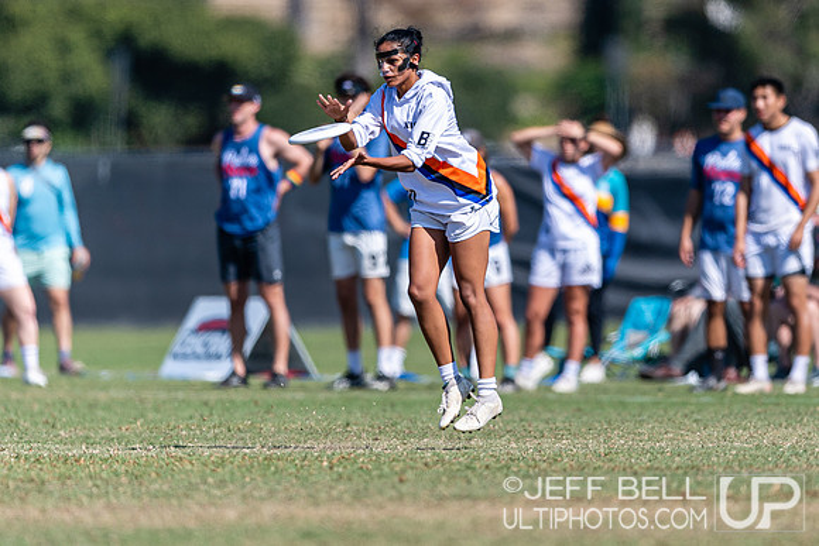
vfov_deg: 2.1
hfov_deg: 3.2
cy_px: 244
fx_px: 14753
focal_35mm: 648
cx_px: 516
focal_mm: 400
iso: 100
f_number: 2.8
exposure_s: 1/2500
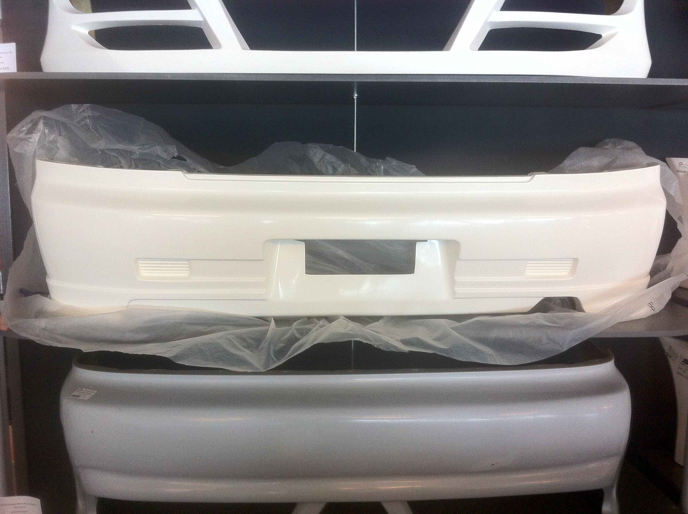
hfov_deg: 52.7
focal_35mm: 35
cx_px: 344
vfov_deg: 40.6
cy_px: 257
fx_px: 695
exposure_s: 1/15
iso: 125
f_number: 2.8
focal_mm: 3.85
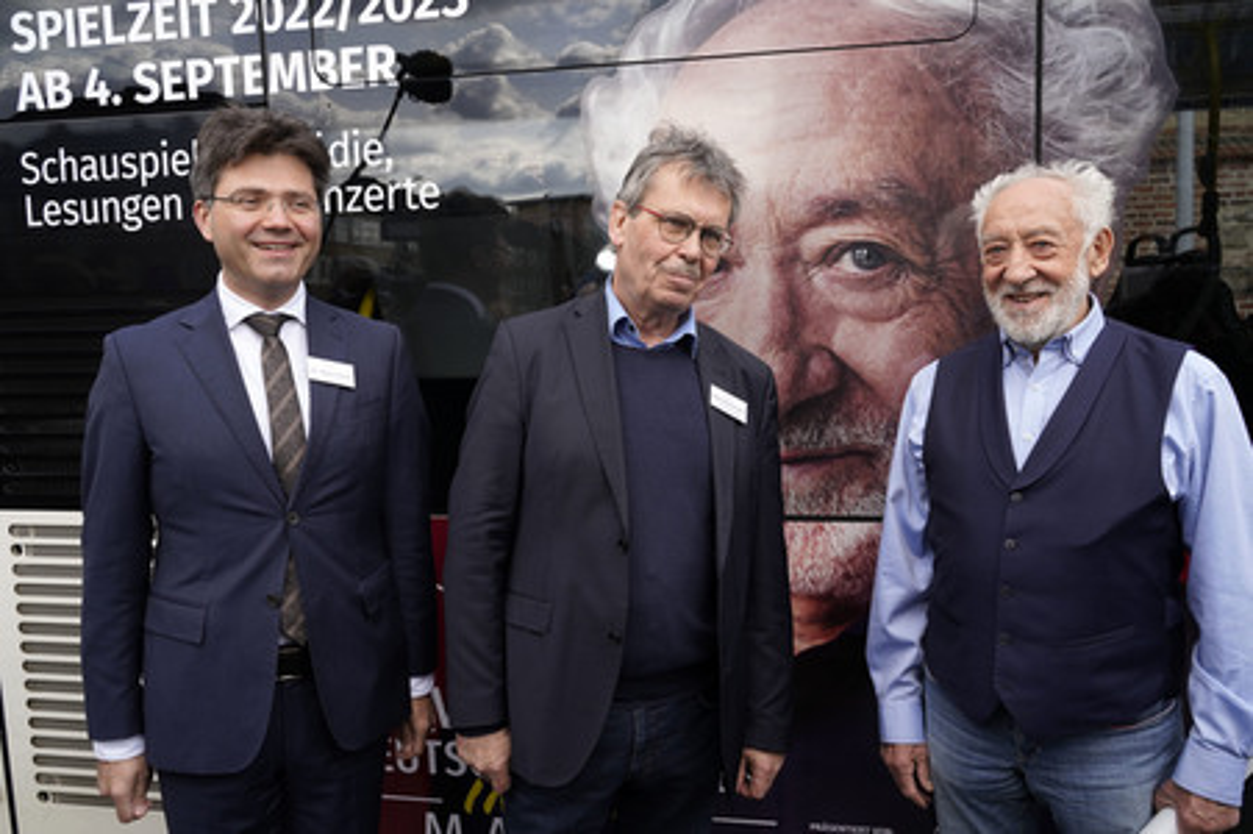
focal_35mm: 28
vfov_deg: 46.3
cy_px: 417
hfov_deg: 65.5
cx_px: 626
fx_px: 974
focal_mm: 28
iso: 320
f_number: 9
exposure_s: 1/200
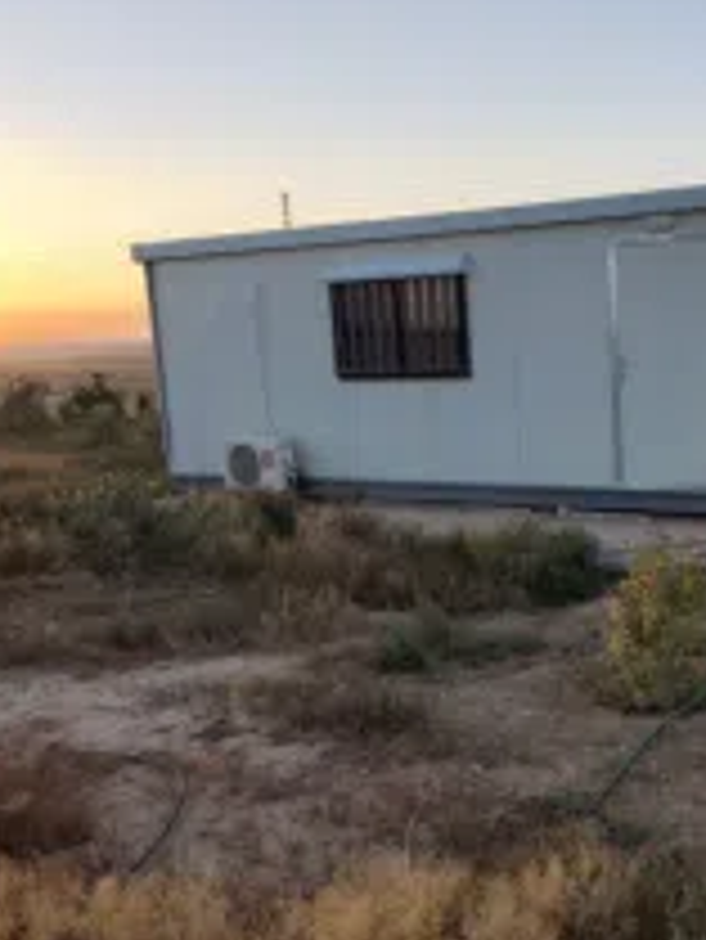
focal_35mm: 44
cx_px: 576
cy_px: 589
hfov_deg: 31.9
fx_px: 1195
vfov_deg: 42.6
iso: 50
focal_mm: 6.07
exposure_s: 1/179
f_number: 1.7
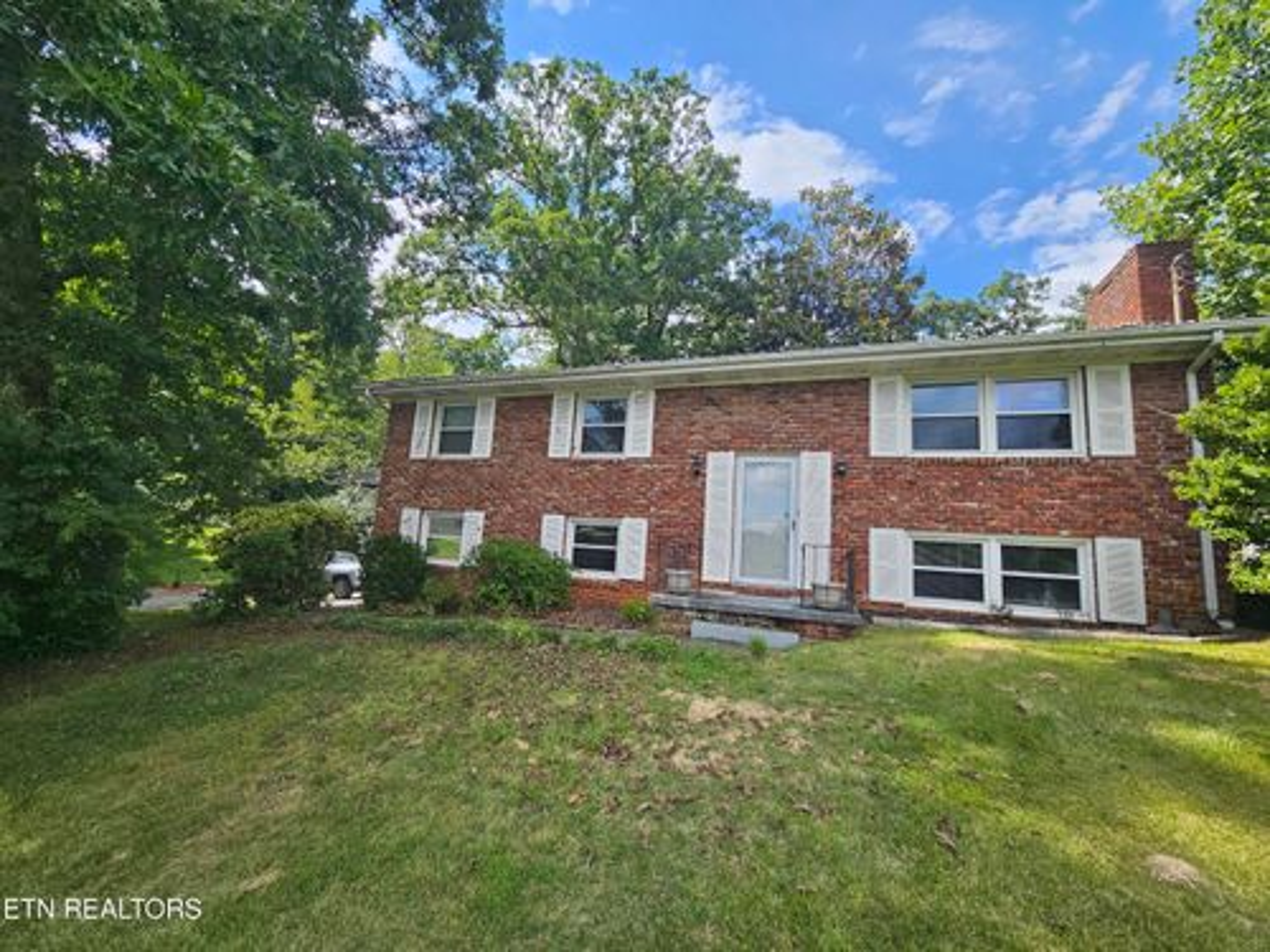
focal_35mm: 13
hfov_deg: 106.2
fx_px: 477
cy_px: 476
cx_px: 635
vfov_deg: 89.9
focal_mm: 2.2
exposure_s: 1/883
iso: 50
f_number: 2.2
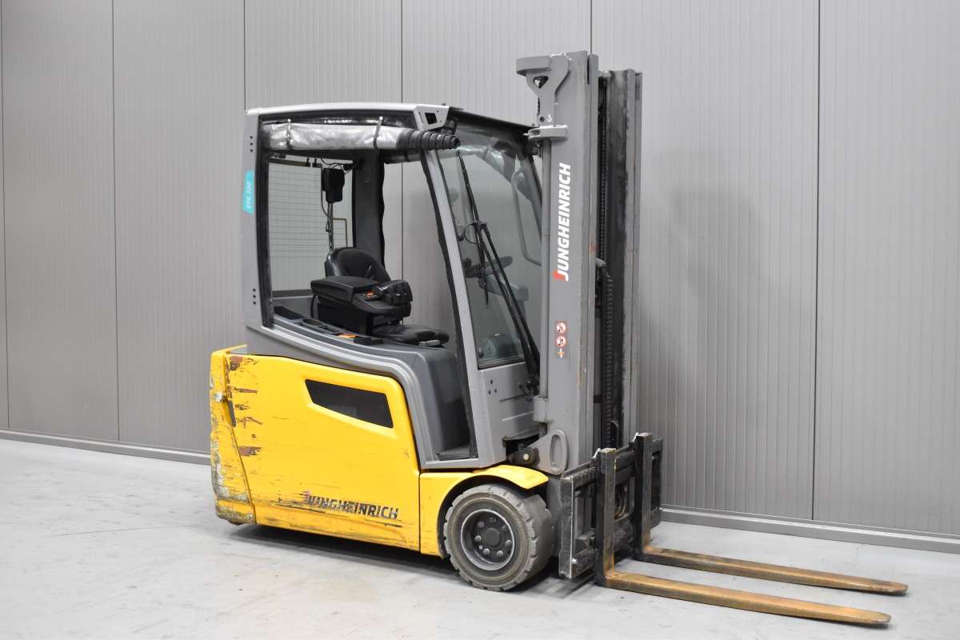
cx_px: 480
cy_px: 320
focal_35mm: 40
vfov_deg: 33.0
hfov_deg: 47.9
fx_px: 1080
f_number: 5
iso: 1600
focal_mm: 27
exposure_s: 1/30
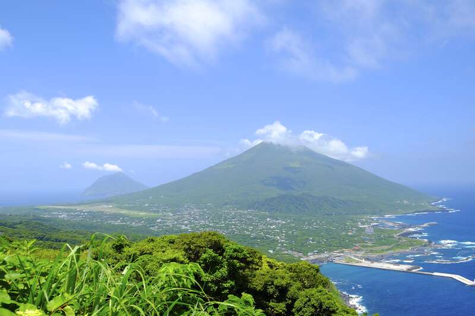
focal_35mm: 36
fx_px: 475
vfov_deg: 36.9
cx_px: 238
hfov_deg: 53.1
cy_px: 158
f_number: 5.6
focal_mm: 24.3
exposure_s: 1/210
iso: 200
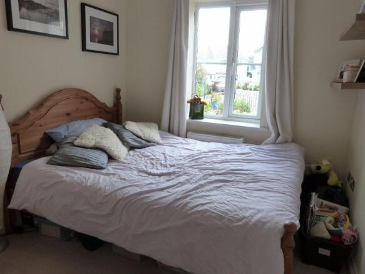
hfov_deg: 69.4
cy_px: 137
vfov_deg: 54.9
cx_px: 182
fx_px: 264
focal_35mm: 25
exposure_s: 1/60
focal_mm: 4.5
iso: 160
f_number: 2.8
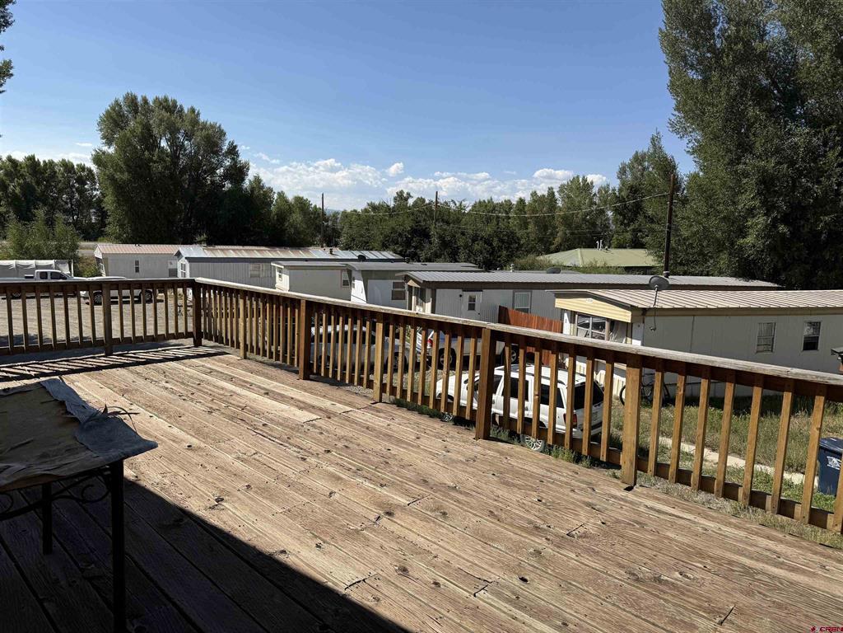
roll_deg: -1.5
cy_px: 316
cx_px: 422
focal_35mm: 24
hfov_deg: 71.6
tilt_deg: -8.2
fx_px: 584
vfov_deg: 56.8
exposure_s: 1/4975
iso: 80
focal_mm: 6.76
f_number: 1.78
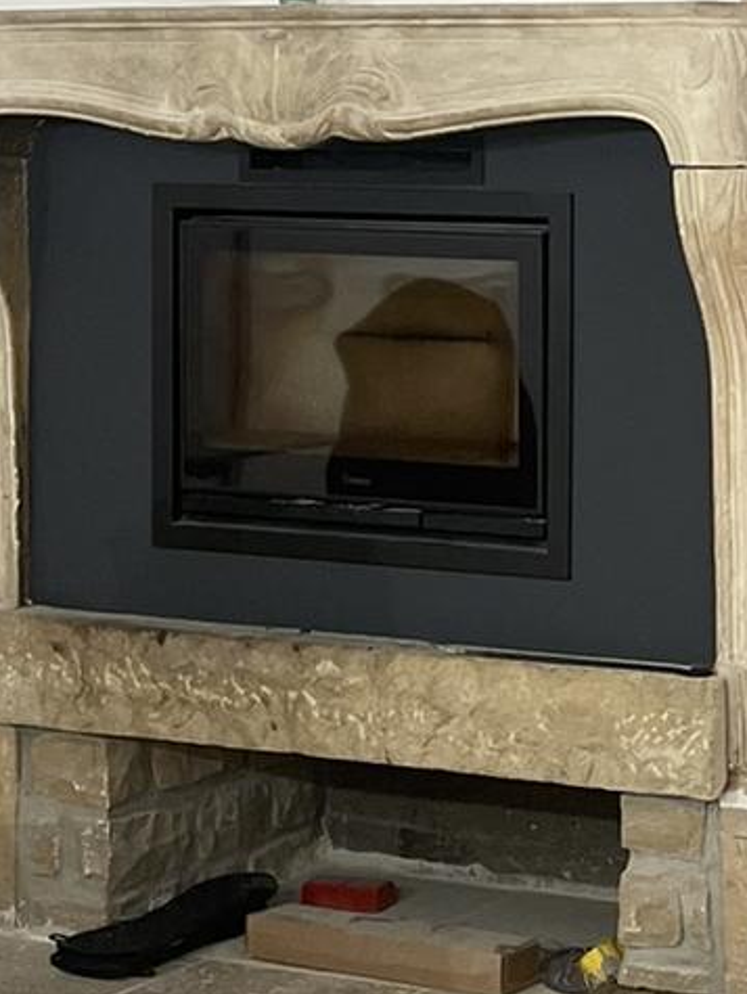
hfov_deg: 13.8
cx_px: 835
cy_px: 312
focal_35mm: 105
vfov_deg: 18.6
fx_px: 3017
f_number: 1.6
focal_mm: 4.2
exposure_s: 1/50
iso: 320
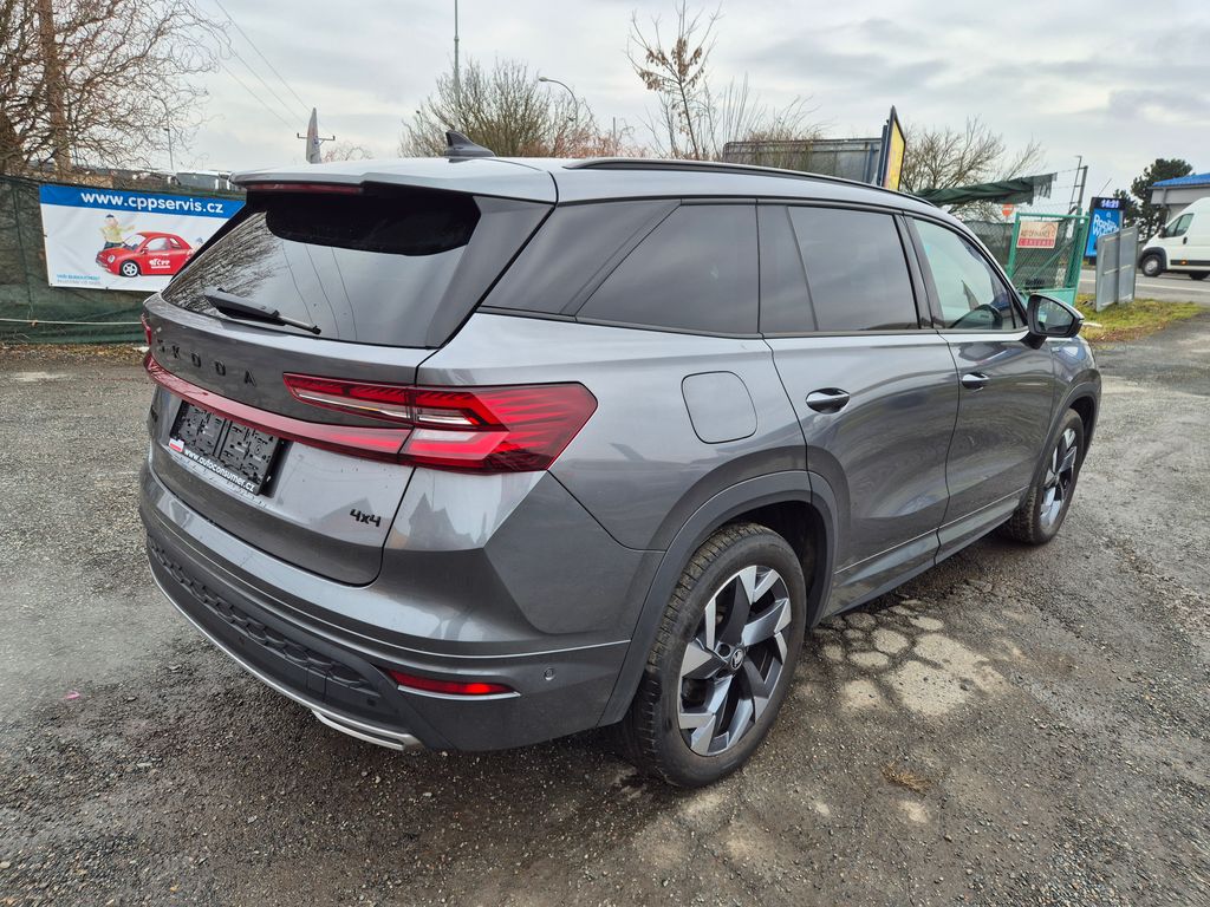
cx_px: 605
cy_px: 454
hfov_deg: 73.9
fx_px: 804
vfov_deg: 58.9
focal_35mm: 23
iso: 25
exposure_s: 1/318
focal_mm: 5.4
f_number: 1.8
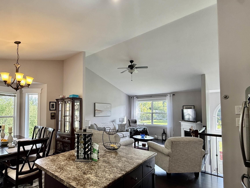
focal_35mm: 19
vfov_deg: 68.4
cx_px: 88
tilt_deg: +3.4
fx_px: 137
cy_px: 106
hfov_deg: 82.4
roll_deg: +0.0
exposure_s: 1/120
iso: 160
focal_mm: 2.22
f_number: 2.2
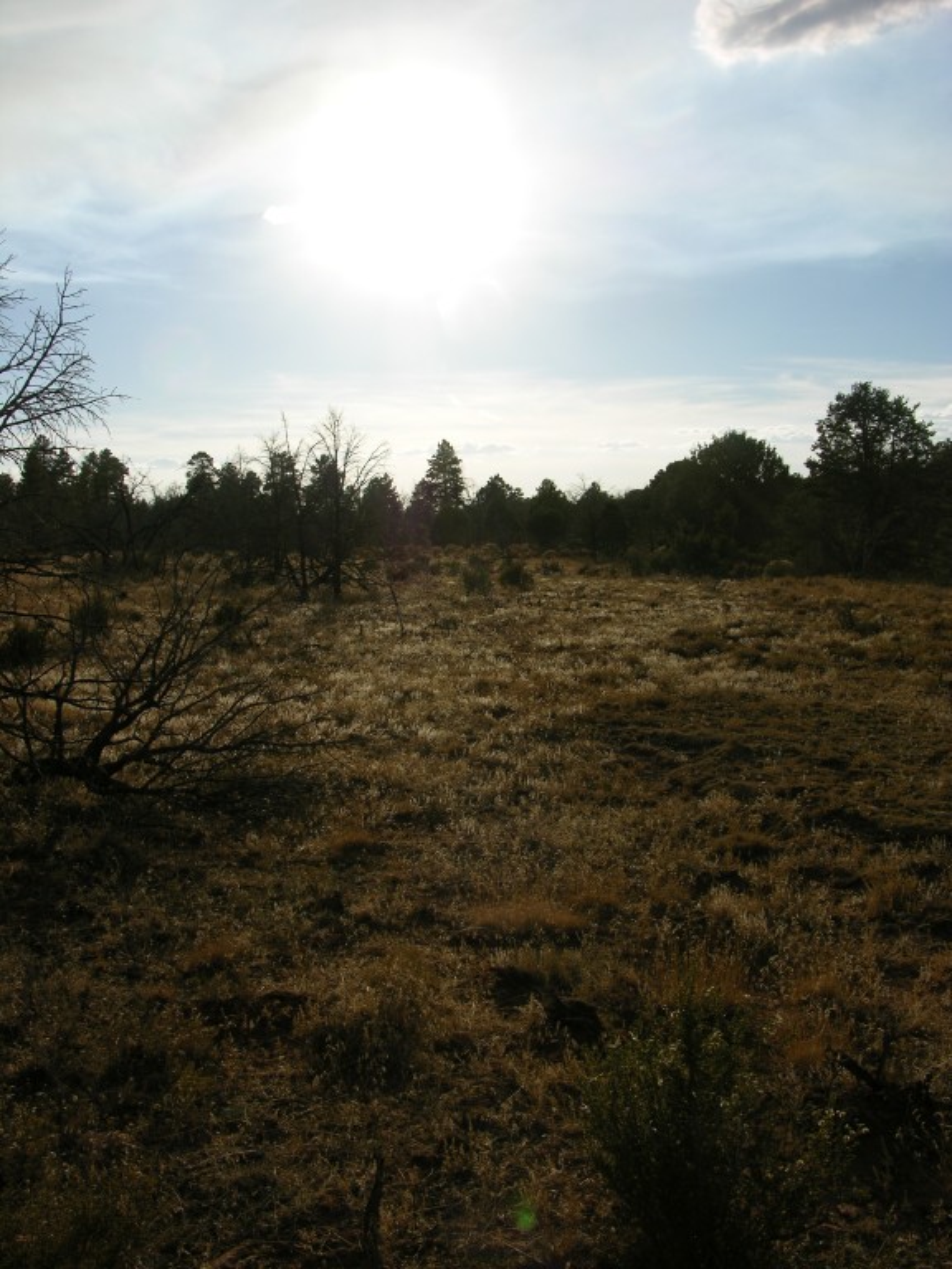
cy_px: 634
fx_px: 1283
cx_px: 476
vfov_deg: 52.6
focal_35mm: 35
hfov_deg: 40.7
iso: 50
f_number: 7.1
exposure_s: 1/375
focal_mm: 9
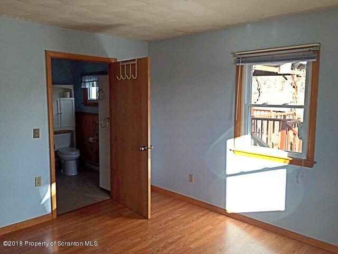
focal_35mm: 29
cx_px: 169
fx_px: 283
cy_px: 127
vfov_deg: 48.2
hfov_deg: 61.7
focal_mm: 4.15
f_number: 2.2
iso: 40
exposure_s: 1/120
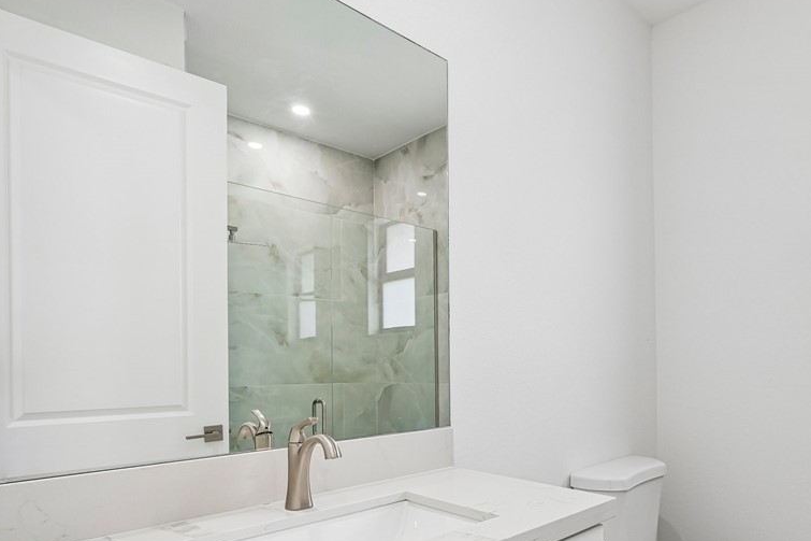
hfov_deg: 73.8
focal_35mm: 23
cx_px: 541
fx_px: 518
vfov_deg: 54.0
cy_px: 359
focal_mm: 16
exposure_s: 1/30
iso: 400
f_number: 8
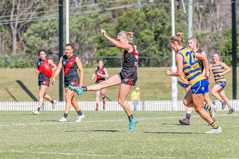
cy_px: 69
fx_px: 2592
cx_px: 106
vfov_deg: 3.5
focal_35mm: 390
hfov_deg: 5.3
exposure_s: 1/1250
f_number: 11
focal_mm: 330
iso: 800
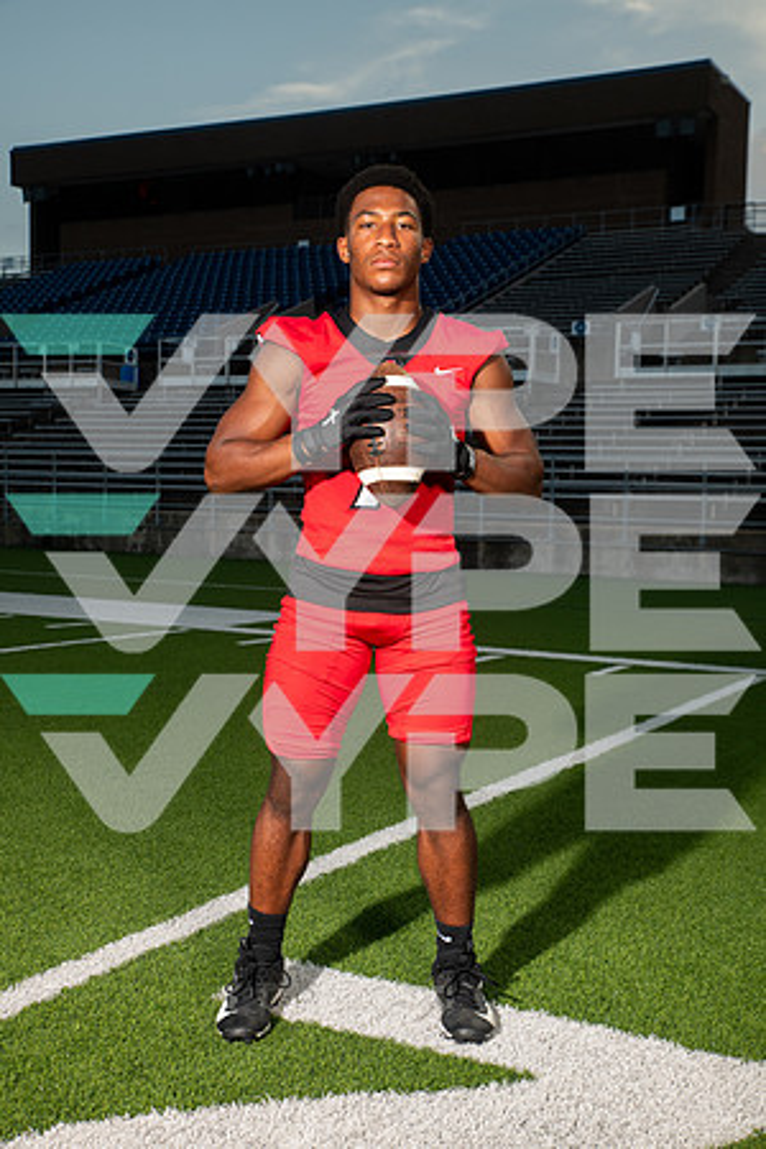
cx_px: 383
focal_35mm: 44
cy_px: 574
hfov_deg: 30.5
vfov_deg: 44.5
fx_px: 1404
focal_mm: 44
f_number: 7.1
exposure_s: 1/320
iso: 200
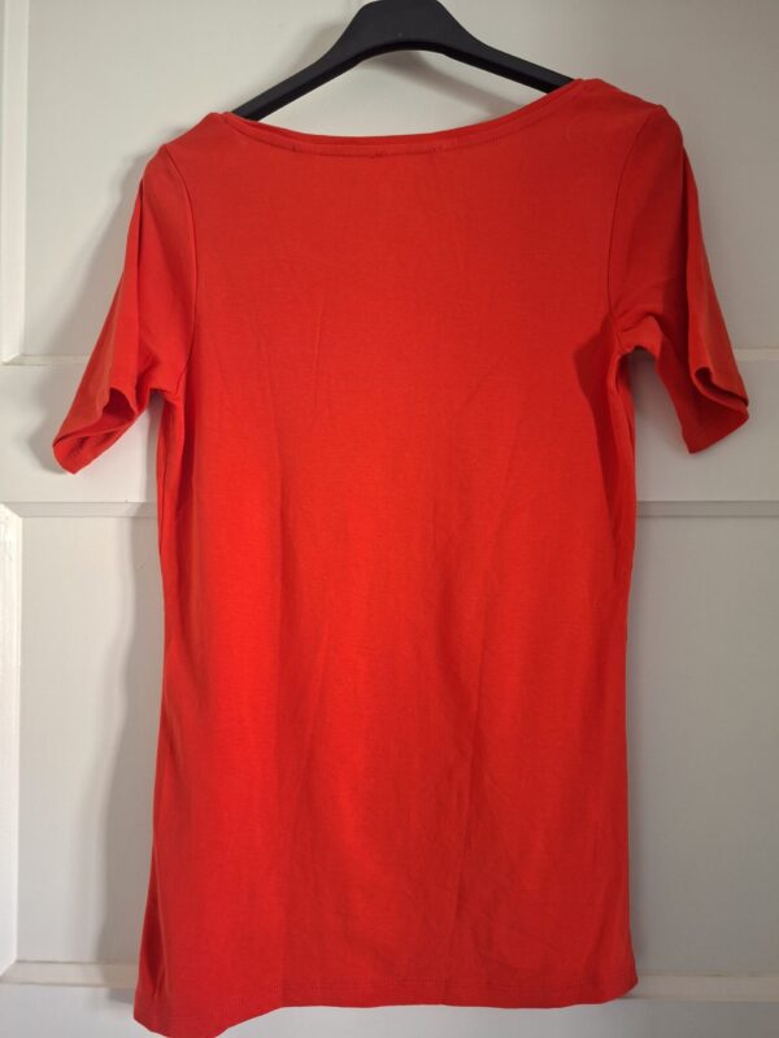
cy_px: 519
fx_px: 690
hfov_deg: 58.9
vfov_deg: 73.9
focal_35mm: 23
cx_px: 390
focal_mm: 5.54
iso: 320
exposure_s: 1/33
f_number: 1.8
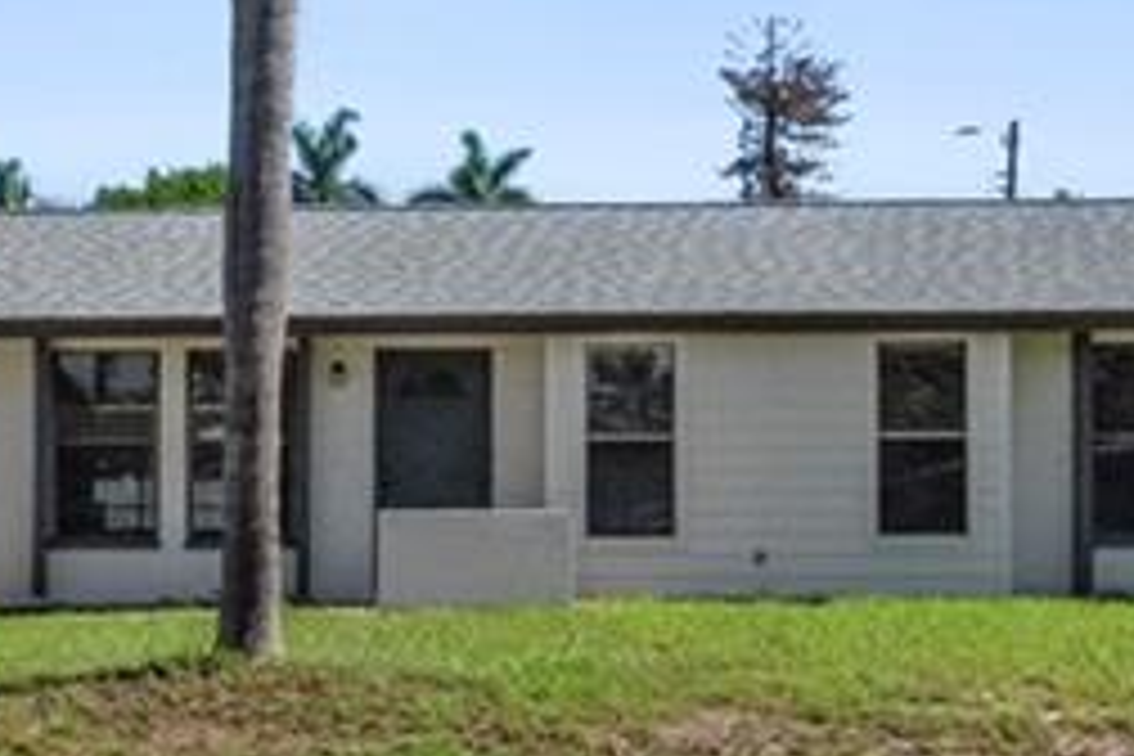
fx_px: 1921
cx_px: 148
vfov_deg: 22.2
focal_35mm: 61
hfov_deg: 31.6
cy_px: 288
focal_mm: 10
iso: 800
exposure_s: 1/1000
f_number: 16
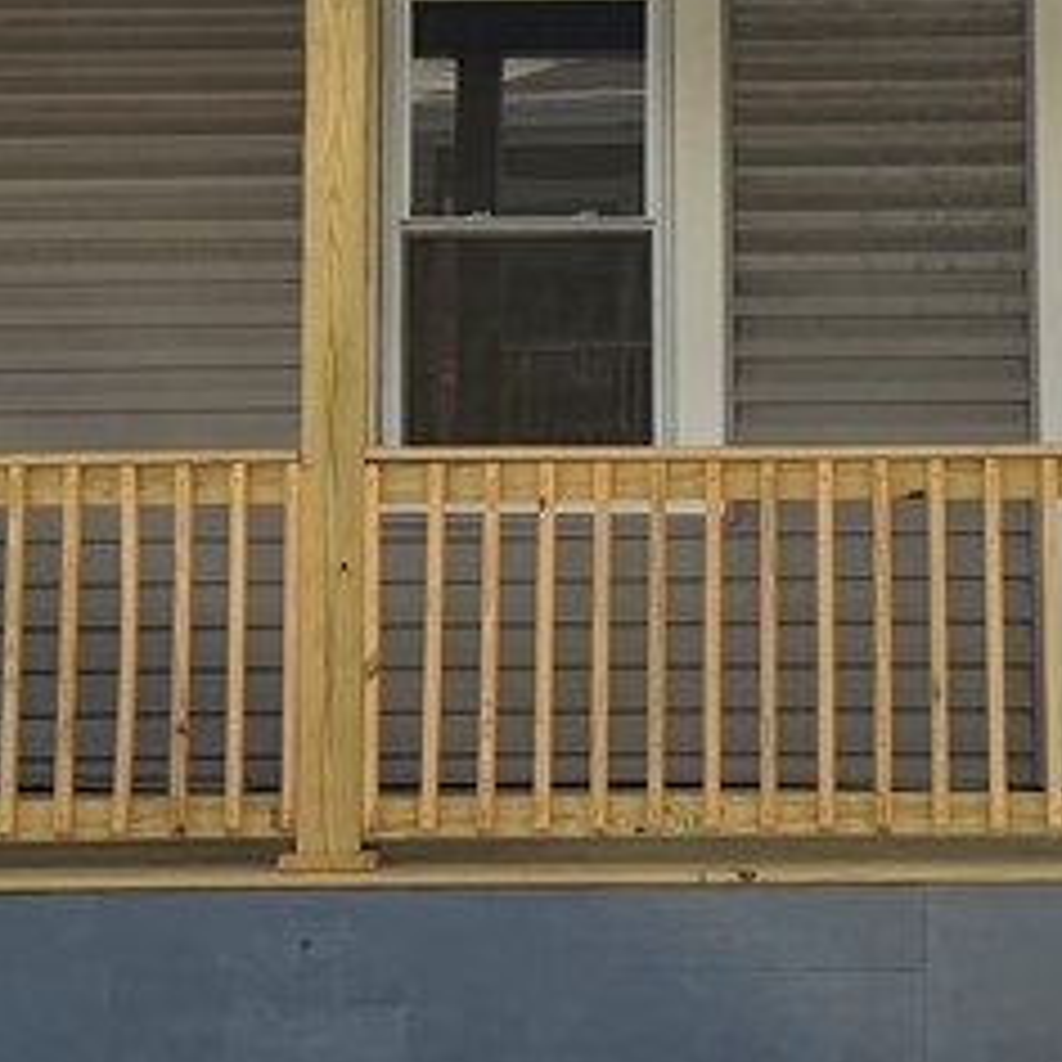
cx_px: 716
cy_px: 198
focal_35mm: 92
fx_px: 3193
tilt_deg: +4.6
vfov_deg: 18.7
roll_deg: +1.3
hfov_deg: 18.8
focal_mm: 6.76
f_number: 1.78
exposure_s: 1/4673
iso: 125
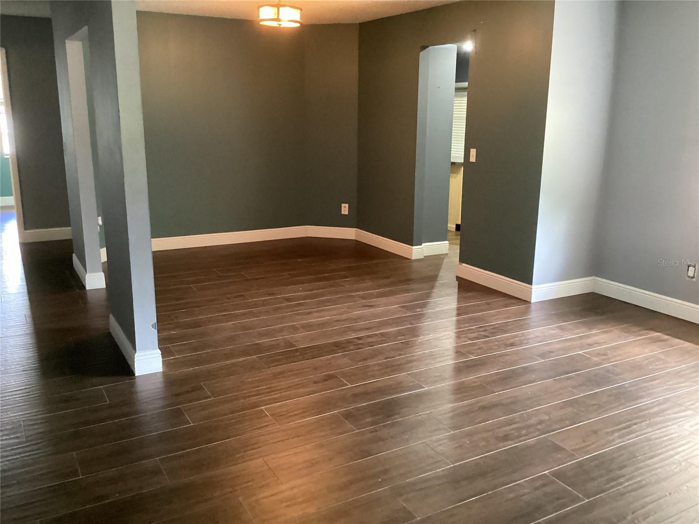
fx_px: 626
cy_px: 262
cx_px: 350
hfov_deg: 58.4
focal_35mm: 31
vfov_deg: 45.4
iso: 640
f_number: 2.4
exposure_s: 1/30
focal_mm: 3.3
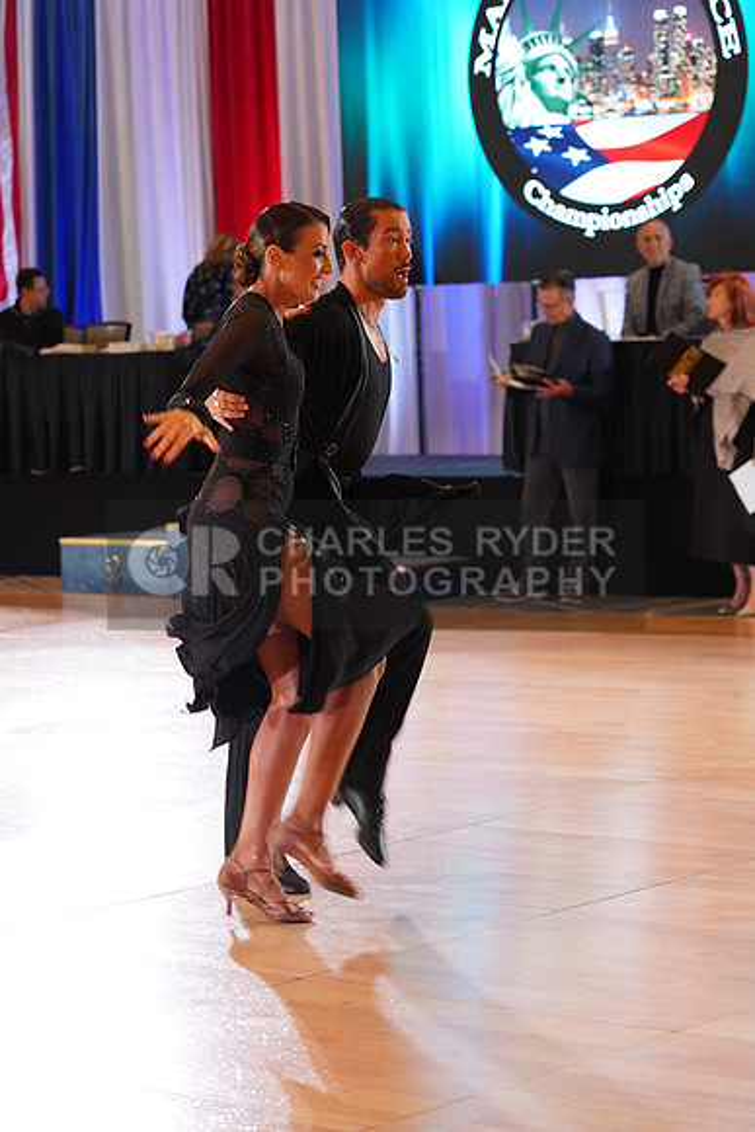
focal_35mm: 103
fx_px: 3238
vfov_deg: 19.8
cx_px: 378
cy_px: 566
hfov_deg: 13.3
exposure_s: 1/160
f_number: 4.5
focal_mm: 103
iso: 1600
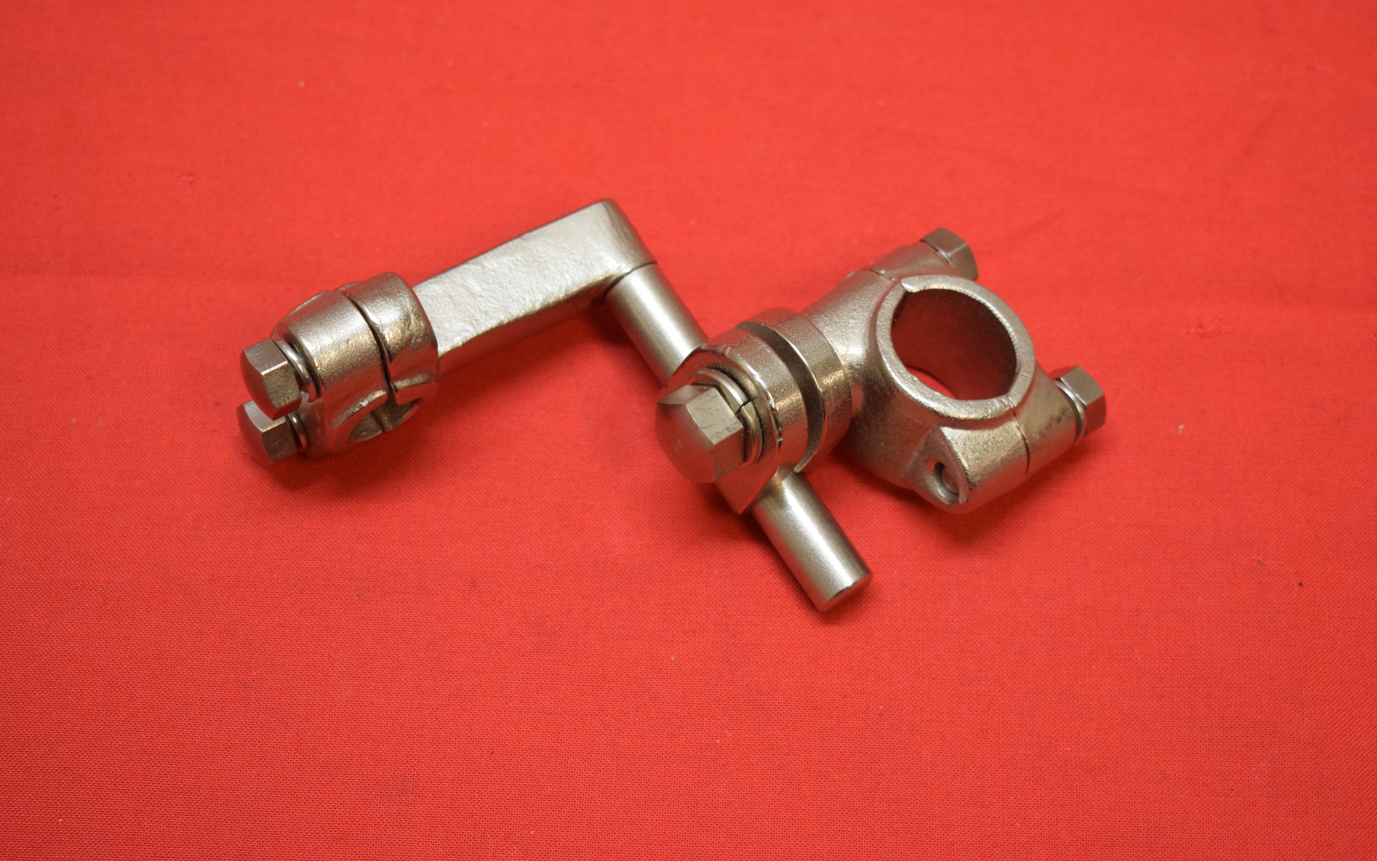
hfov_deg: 29.6
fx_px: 2609
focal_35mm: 70
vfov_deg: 18.7
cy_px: 418
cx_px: 683
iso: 800
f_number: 5
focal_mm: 45
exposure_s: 1/60
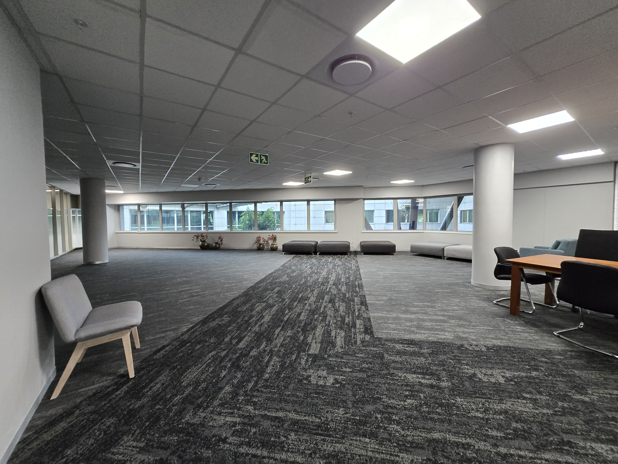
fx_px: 232
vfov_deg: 89.9
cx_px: 309
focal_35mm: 13
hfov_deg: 106.2
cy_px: 232
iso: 200
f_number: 2.2
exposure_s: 1/50
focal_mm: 1.7
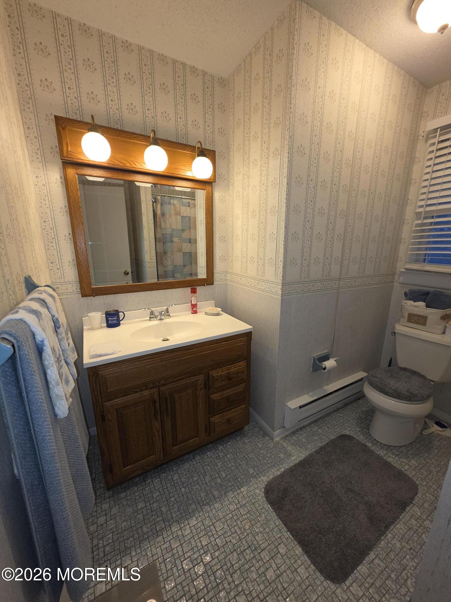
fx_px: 226
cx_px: 226
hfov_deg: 89.9
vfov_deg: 106.2
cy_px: 301
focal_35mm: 13
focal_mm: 2.2
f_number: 1.9
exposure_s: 1/60
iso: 50
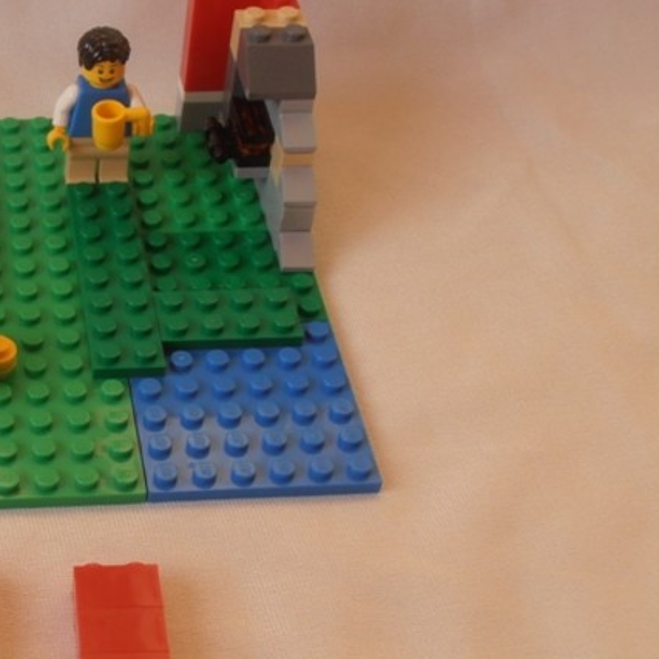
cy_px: 390
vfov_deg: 25.0
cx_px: 6
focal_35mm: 69
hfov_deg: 24.0
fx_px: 1486
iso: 80
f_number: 3.9
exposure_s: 1/40
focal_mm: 6.61
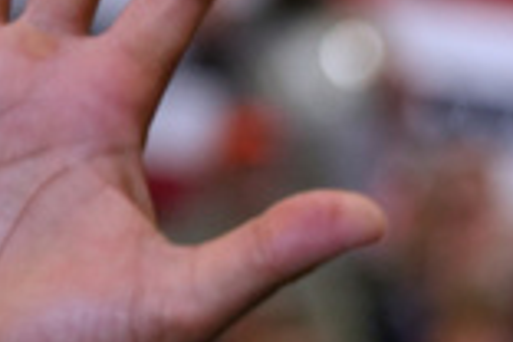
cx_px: 1151
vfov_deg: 3.0
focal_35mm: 460
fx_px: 6554
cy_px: 832
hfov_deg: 4.4
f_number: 2.8
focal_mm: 70
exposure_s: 1/500
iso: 1600
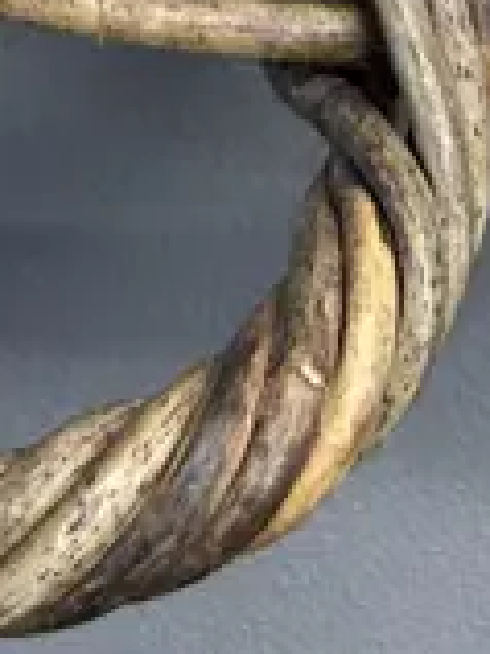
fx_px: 2929
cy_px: -1246
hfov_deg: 9.3
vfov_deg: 9.9
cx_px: -206
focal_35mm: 155
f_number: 1.78
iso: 160
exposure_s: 1/50
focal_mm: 6.86
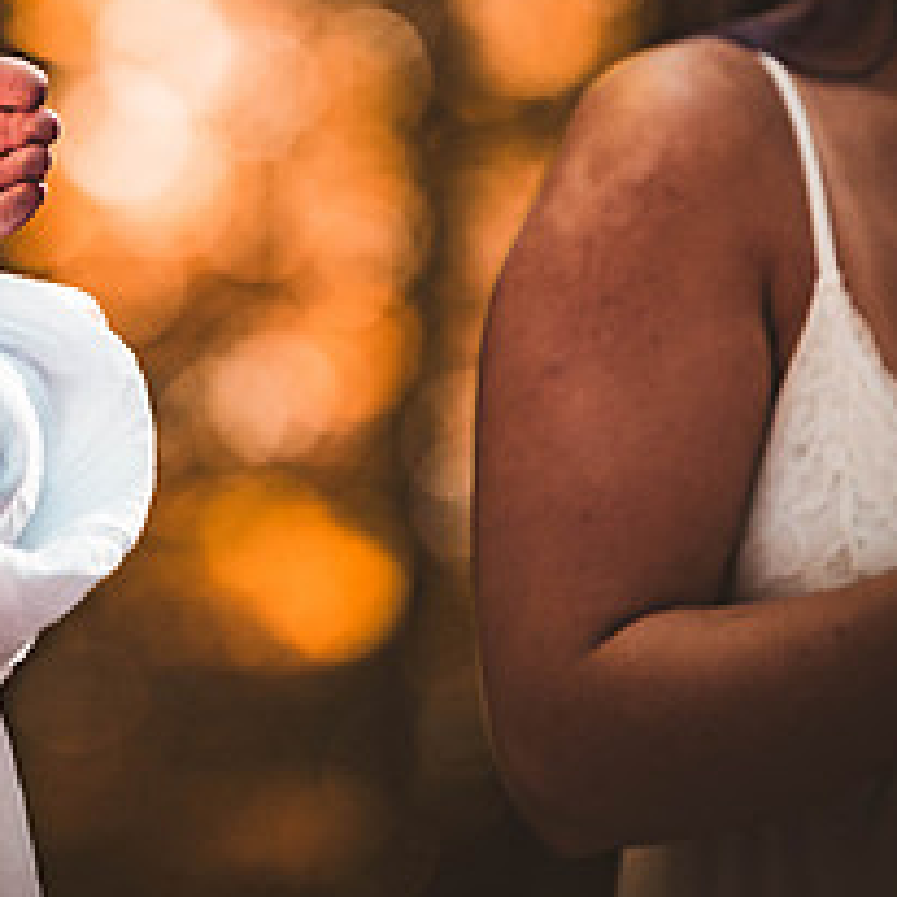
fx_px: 12636
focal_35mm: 431
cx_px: -74
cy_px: 81
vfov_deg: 4.1
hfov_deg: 4.1
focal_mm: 180
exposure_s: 1/1000
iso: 640
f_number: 2.8
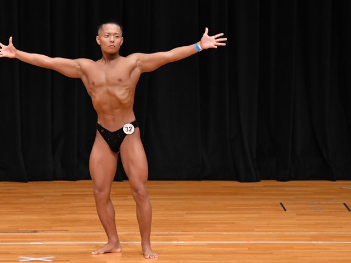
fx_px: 3416
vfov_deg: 4.4
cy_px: 128
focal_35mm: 337
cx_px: 164
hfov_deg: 5.9
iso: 3200
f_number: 5.6
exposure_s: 1/400
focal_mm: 190
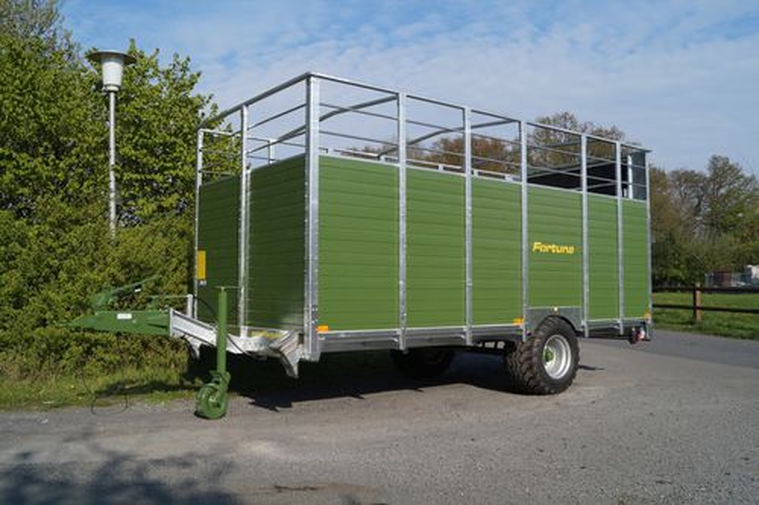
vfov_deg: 43.6
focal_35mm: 30
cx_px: 380
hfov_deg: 61.9
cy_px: 252
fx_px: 632
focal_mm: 20
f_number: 8
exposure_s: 1/320
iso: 100
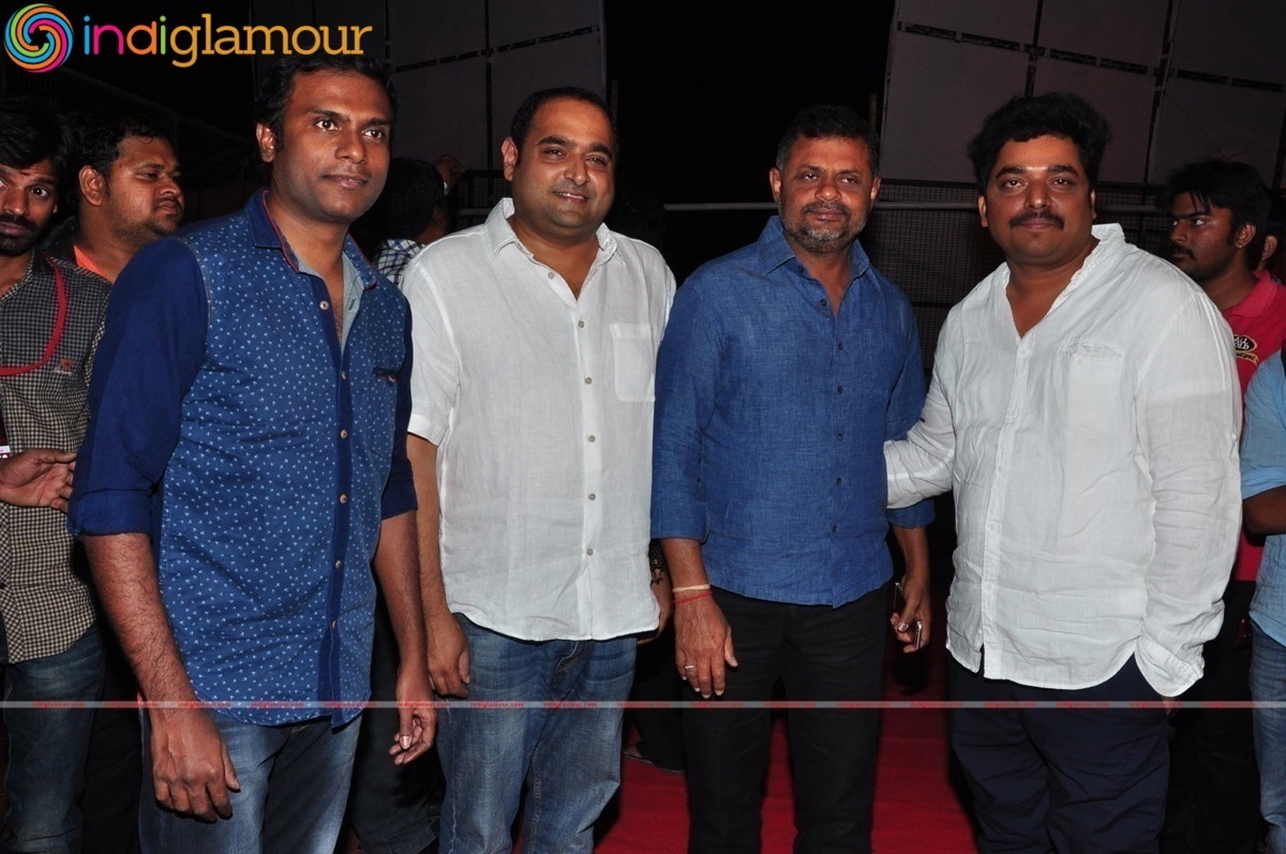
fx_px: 1124
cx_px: 643
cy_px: 427
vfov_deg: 41.6
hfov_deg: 59.6
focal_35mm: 32
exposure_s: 1/125
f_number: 10
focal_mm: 21
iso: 500
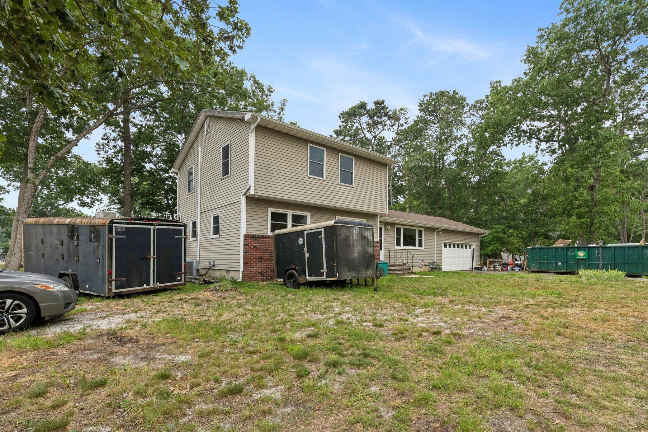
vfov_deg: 70.2
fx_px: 306
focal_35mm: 17
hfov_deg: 93.0
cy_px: 238
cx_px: 356
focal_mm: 15
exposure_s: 1/160
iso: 400
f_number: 7.1
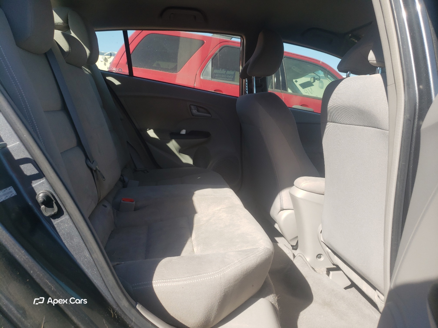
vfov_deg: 53.1
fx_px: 329
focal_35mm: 26
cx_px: 219
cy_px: 164
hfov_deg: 67.3
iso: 50
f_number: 1.5
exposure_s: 1/1111
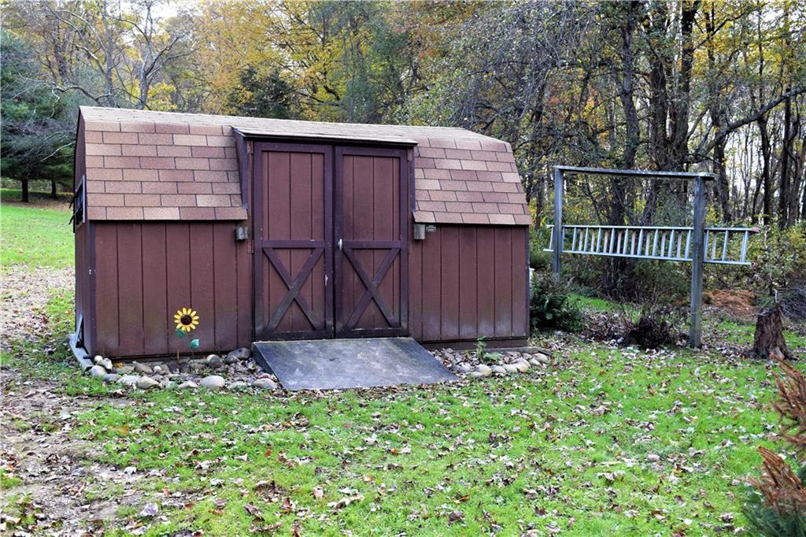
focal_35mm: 38
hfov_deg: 51.3
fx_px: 839
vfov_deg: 35.5
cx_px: 403
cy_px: 268
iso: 400
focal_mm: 25
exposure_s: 1/160
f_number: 6.3
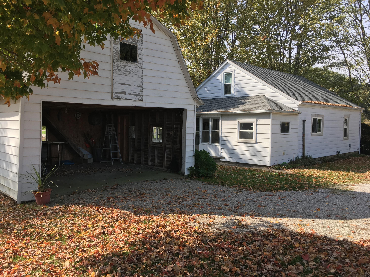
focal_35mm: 29
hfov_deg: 61.7
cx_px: 185
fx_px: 310
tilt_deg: -1.2
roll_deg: -0.9
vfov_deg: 48.2
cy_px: 138
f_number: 2.2
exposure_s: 1/557
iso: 25
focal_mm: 4.15
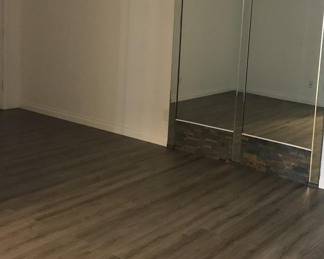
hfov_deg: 36.7
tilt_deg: -7.8
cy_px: 78
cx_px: 229
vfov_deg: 29.9
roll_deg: -4.0
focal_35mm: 50
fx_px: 479
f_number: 1.8
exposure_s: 1/6
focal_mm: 3.99
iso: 100
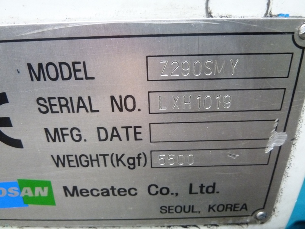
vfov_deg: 54.9
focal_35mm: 25
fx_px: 220
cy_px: 114
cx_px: 152
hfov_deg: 69.4
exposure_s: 1/15
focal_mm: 4.1
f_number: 3.3
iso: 800
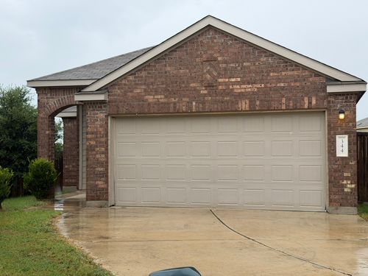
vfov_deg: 30.3
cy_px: 138
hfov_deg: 39.7
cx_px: 184
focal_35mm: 48
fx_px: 510
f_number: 1.78
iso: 64
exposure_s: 1/523
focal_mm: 6.76
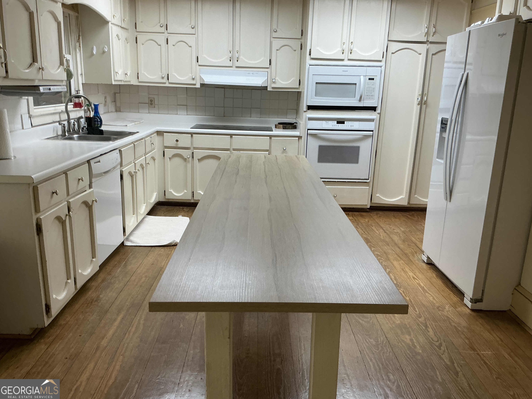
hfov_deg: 63.4
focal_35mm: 28
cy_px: 200
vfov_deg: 49.7
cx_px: 266
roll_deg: -2.0
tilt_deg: -15.4
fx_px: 430
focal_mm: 3
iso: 64
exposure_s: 1/60
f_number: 1.8
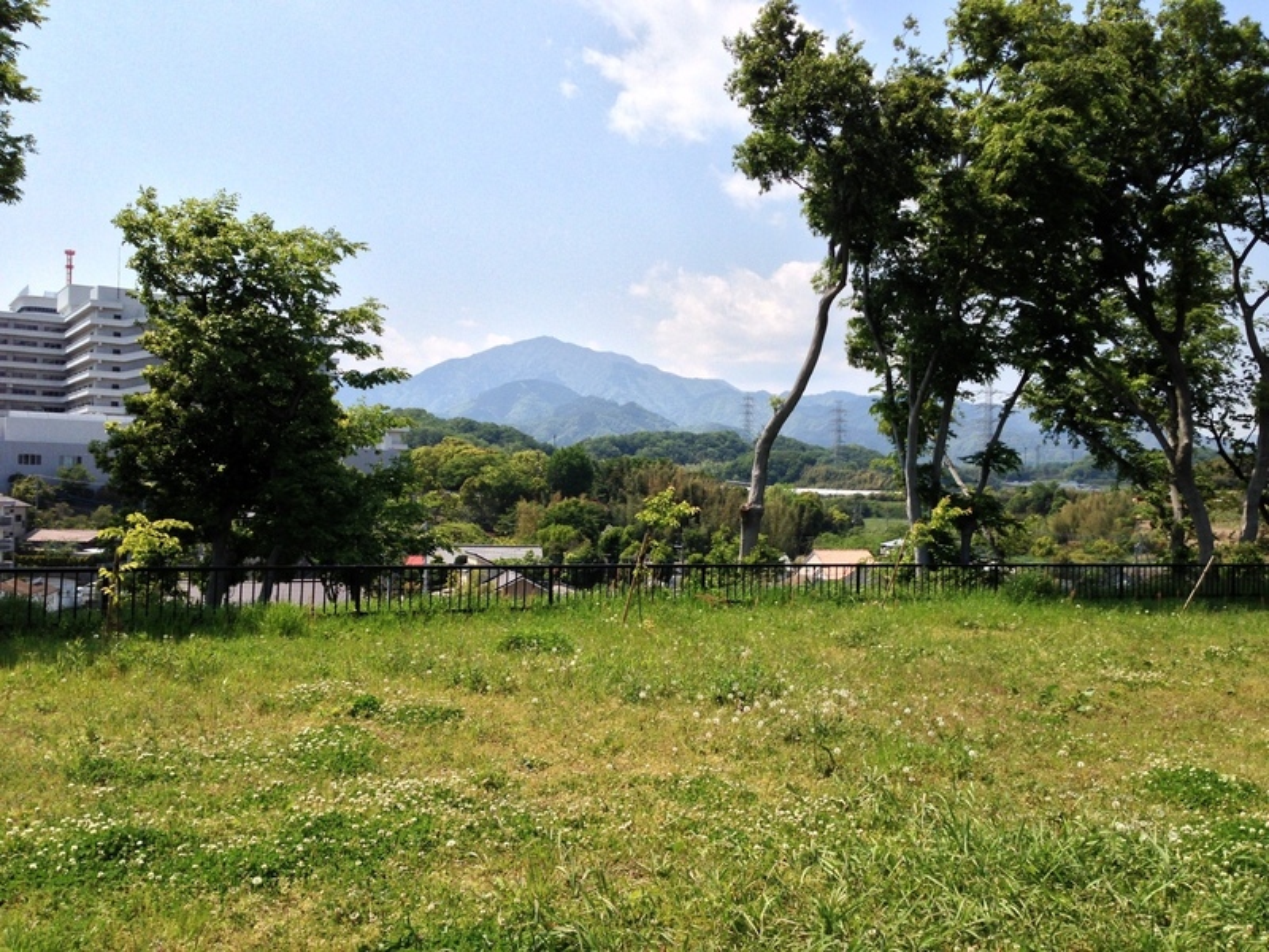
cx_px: 634
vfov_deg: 42.9
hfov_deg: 55.4
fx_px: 1210
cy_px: 476
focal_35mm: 33
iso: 50
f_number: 2.4
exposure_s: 1/2008
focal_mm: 4.13
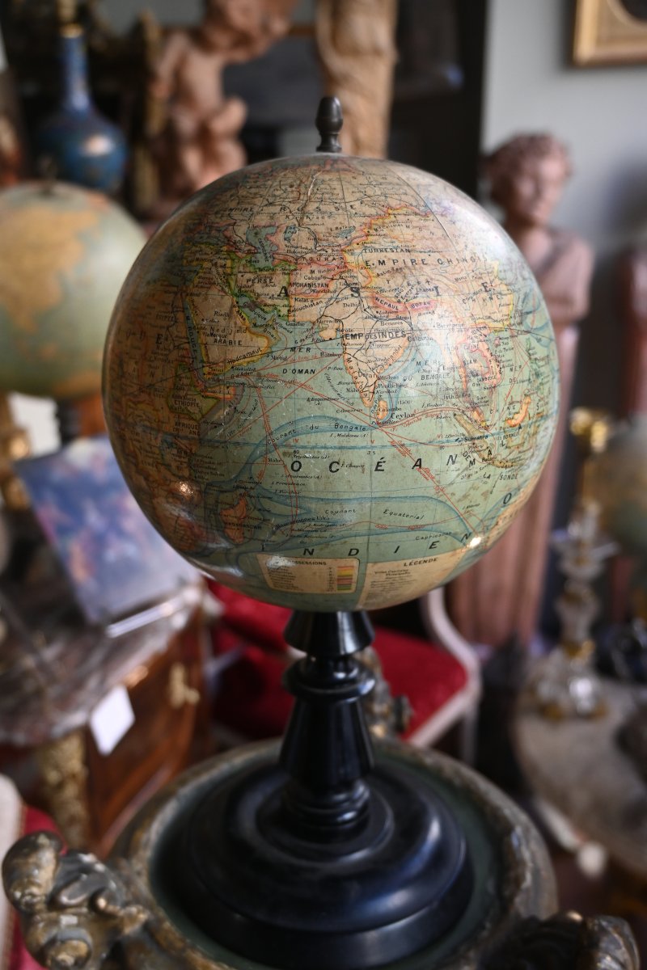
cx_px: 324
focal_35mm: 35
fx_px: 950
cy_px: 485
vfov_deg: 54.1
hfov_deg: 37.6
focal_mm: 23.5
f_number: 3.8
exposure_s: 1/250
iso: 400
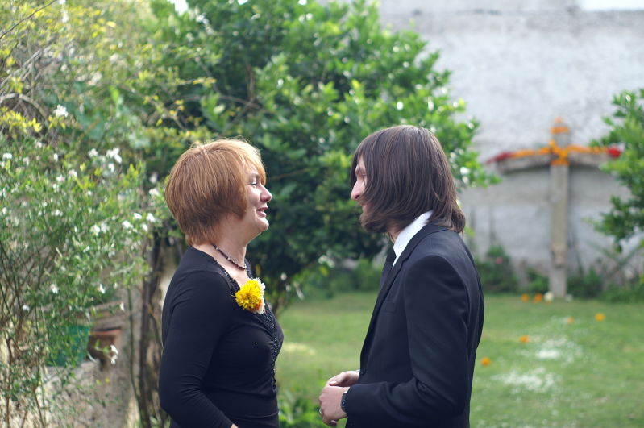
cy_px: 214
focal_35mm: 75
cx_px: 322
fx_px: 1340
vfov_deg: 18.1
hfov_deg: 27.0
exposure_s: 1/350
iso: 100
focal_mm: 50
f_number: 2.4
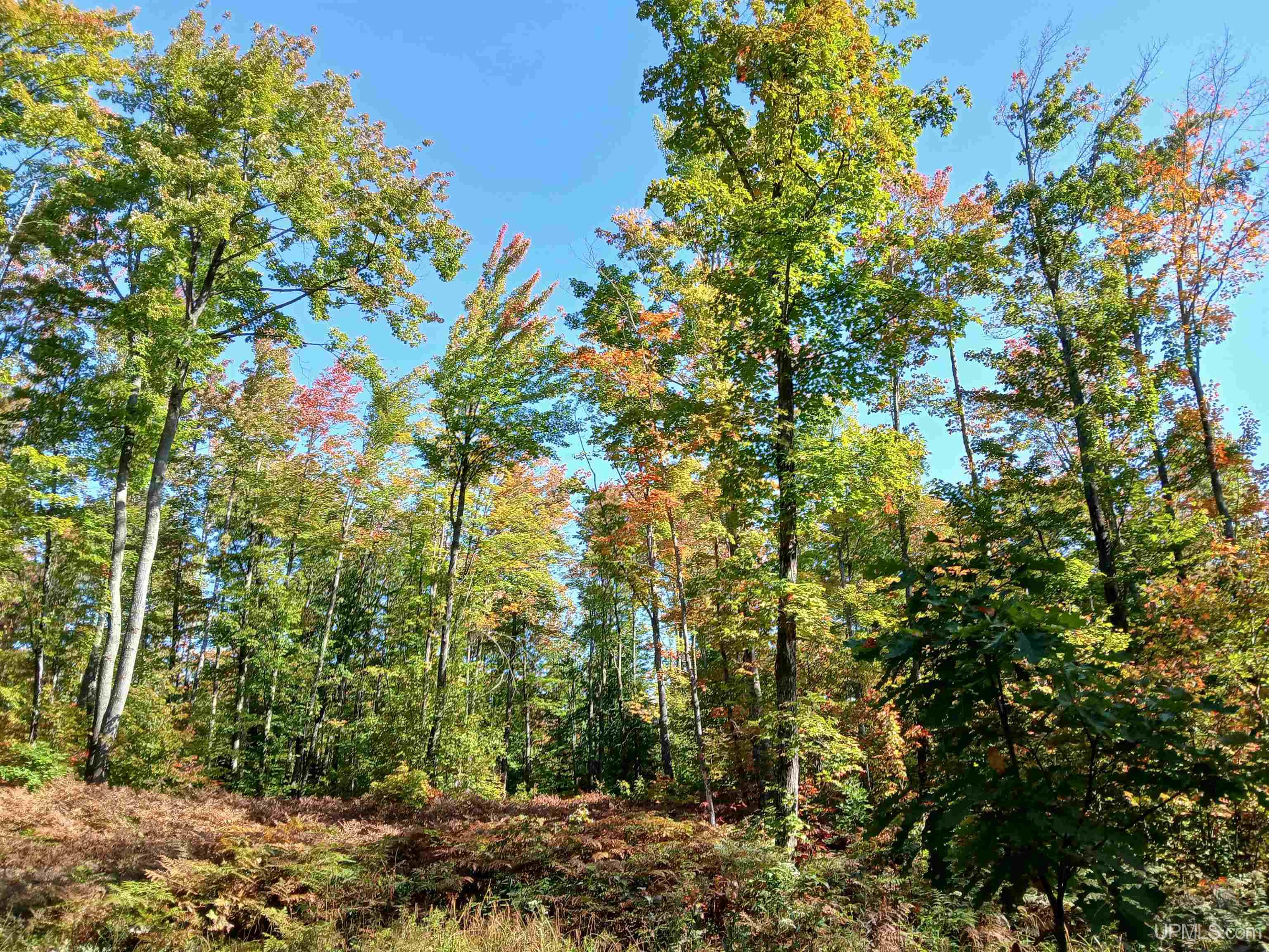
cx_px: 634
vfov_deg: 53.1
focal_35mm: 26
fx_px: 953
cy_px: 476
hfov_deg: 67.3
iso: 20
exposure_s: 1/225
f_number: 1.8
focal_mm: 3.98
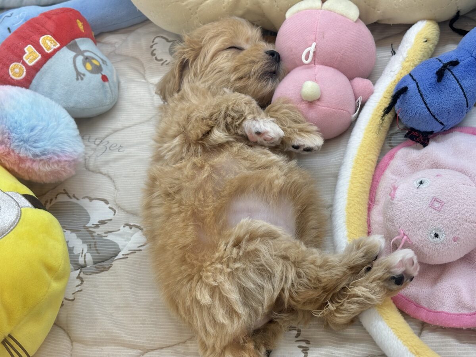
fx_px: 715
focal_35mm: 52
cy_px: 178
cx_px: 238
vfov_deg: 28.0
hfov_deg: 36.8
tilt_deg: -49.5
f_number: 1.6
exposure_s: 1/50
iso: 32
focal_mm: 5.96
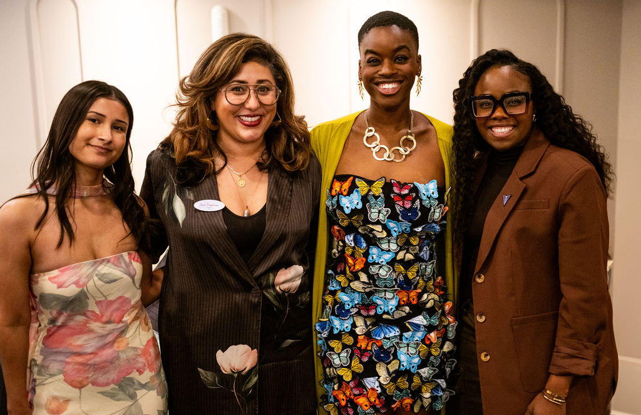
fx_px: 696
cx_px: 330
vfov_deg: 33.2
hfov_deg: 49.4
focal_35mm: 39
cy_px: 220
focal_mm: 38
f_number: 2.8
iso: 1600
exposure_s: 1/100
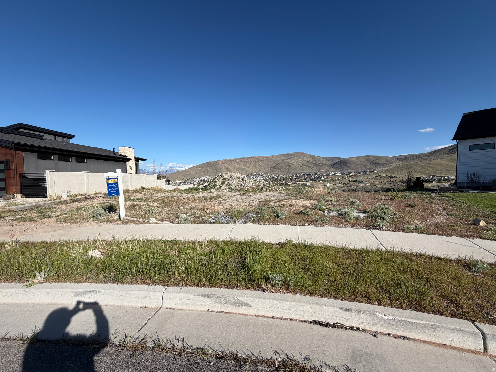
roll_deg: +0.6
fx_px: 201
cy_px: 186
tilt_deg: -2.8
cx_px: 248
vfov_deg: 85.7
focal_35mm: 14
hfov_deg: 102.1
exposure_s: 1/1050
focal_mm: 2.22
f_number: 2.2
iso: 20
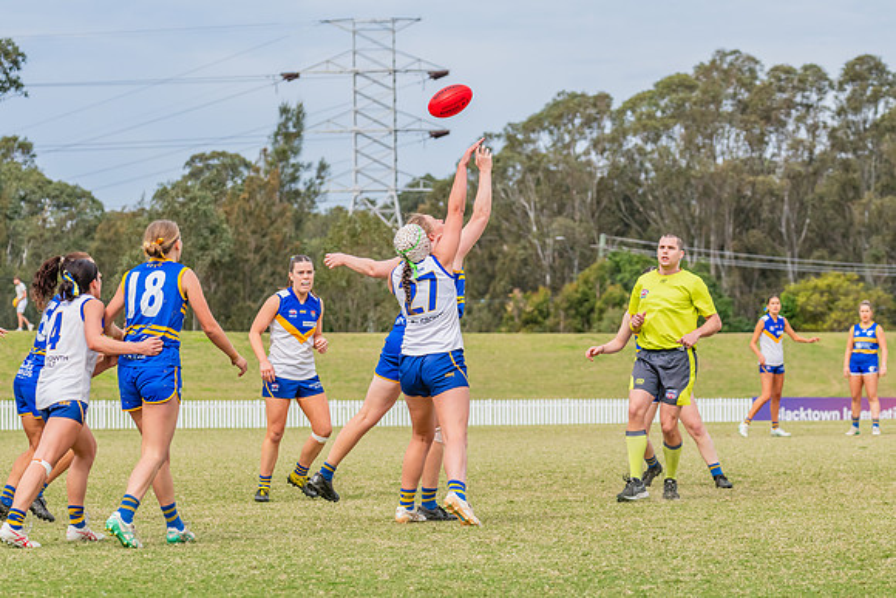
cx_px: 484
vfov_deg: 7.4
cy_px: 275
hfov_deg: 11.1
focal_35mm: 185
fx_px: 4601
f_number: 10
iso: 800
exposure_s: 1/1250
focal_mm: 170
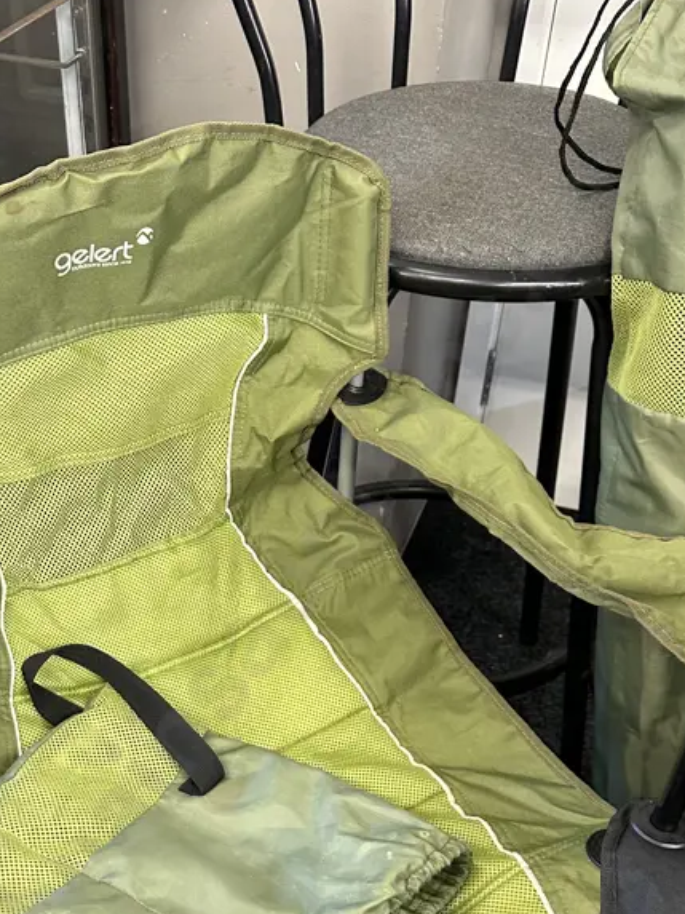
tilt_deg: -46.9
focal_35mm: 43
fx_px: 1135
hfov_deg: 33.2
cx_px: 204
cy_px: 708
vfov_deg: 42.2
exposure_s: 1/50
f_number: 1.78
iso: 250
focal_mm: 6.86
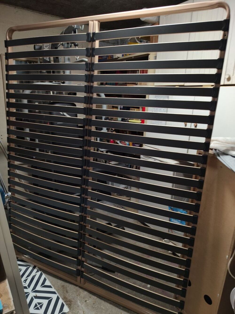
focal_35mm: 24
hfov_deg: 56.8
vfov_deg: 71.6
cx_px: 118
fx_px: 217
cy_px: 157
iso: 681
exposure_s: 1/50
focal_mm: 5.24
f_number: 1.7
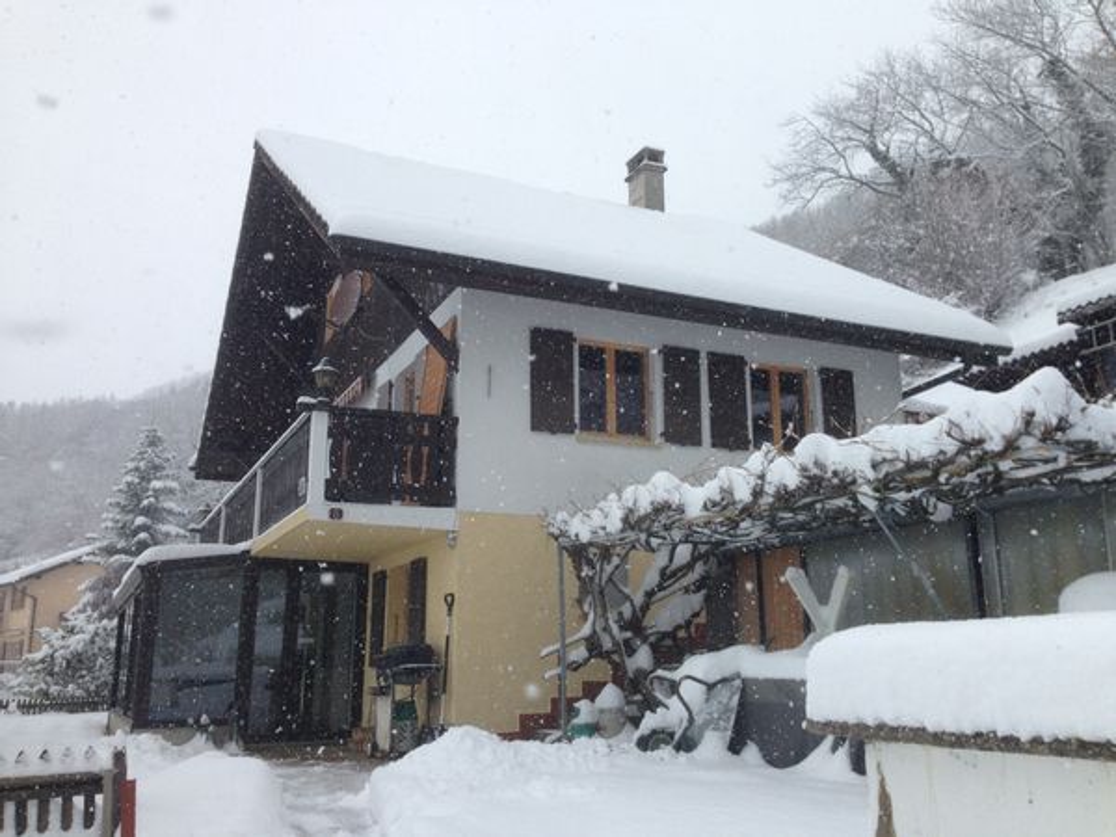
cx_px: 558
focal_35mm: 33
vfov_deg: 42.9
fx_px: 1064
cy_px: 418
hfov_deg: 55.4
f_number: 2.4
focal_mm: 4.12
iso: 50
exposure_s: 1/570
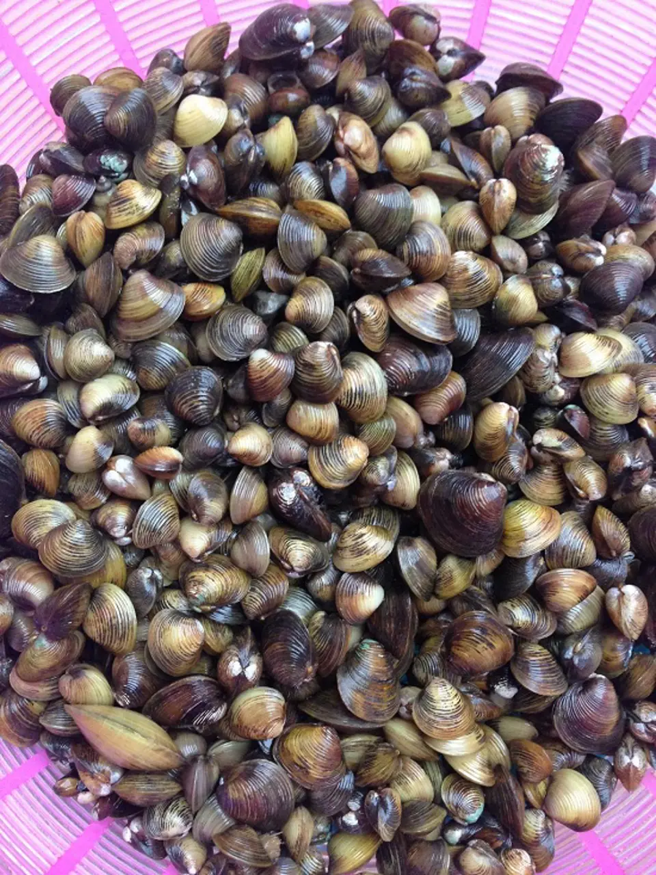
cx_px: 328
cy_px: 438
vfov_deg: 55.3
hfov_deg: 43.0
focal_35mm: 33
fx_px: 833
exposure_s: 1/20
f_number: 2.4
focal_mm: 4.12
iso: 250
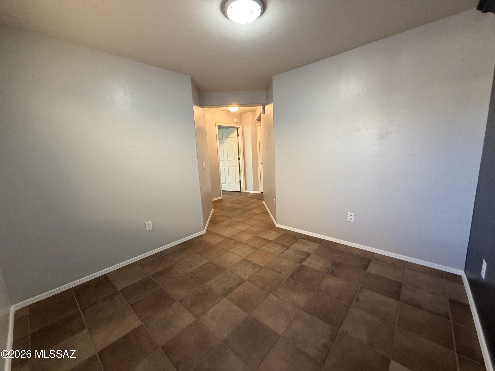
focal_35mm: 14
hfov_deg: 102.1
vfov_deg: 85.7
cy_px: 186
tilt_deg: -9.9
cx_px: 248
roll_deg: +2.5
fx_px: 200
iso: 320
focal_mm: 2.22
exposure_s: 1/60
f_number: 2.2
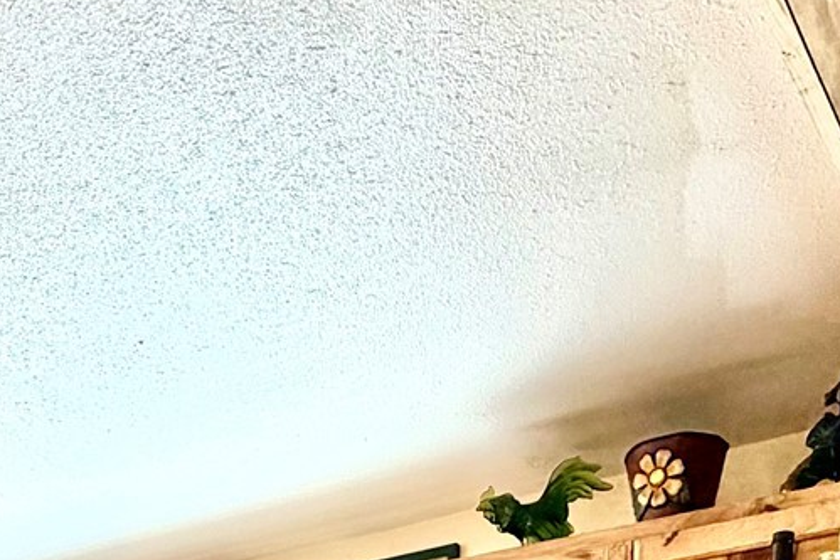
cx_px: 232
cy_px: 1061
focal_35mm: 56
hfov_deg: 35.0
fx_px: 1307
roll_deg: -0.9
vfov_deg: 18.1
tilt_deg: -1.4
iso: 250
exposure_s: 1/120
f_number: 2.2
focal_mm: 2.22
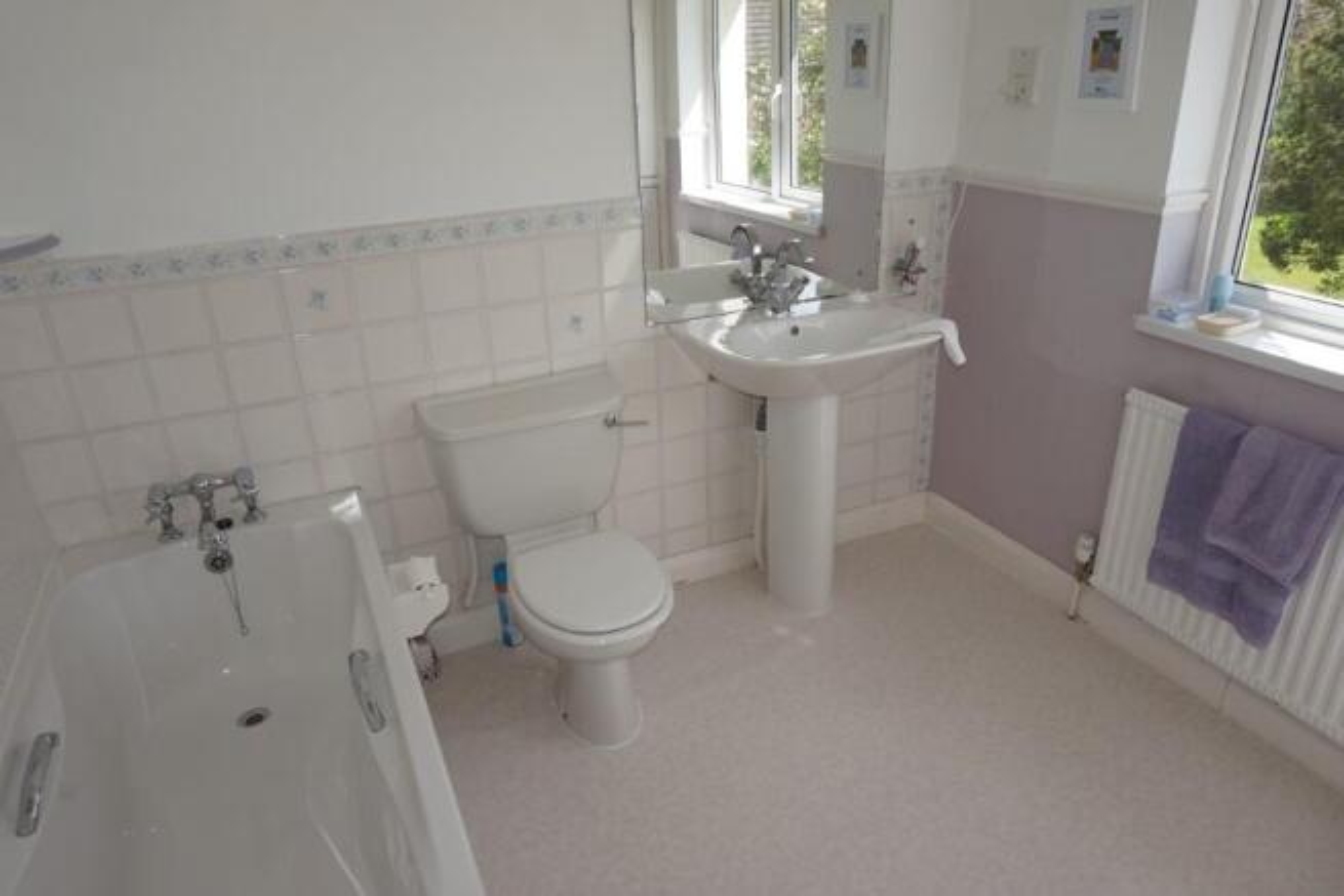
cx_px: 672
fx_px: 896
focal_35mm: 24
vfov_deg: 53.2
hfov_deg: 73.7
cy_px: 448
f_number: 5.6
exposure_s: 1/160
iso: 100
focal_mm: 16
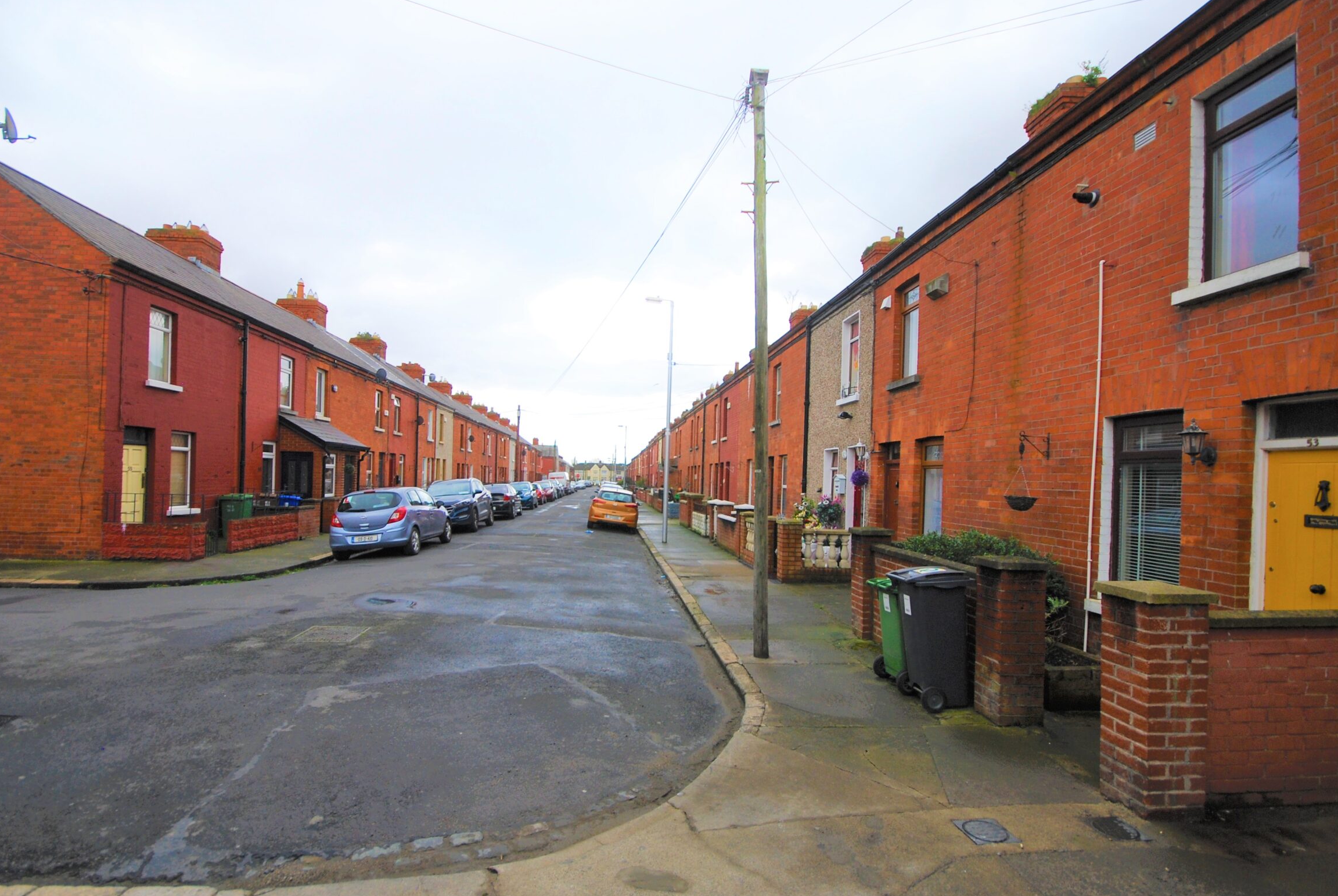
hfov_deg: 83.8
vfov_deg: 62.1
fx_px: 744
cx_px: 629
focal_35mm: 20
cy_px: 467
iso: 200
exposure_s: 1/60
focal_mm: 12
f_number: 8
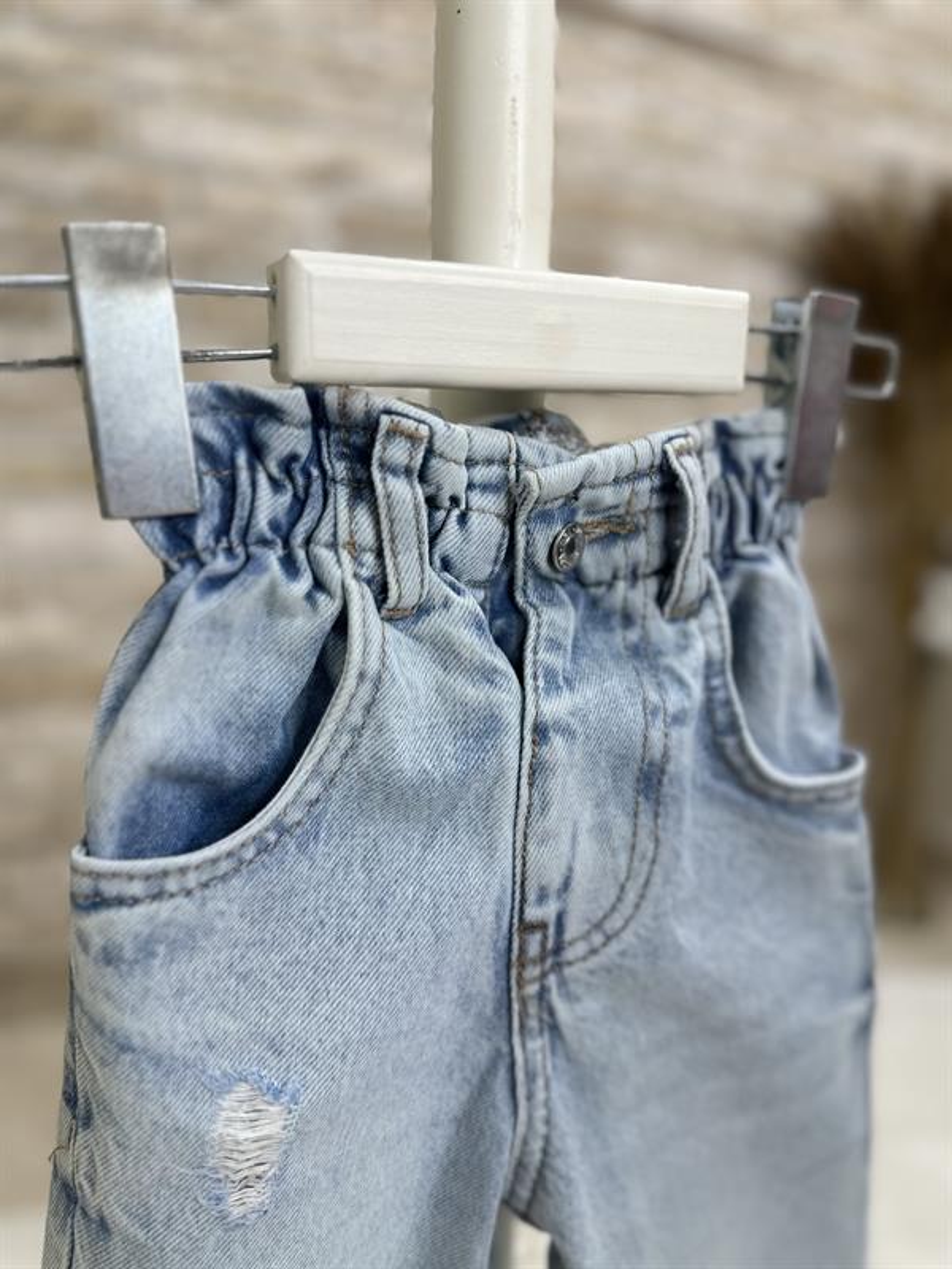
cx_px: 476
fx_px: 880
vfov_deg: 71.6
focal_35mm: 24
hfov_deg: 56.8
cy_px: 634
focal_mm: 6.86
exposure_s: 1/100
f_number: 1.78
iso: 64
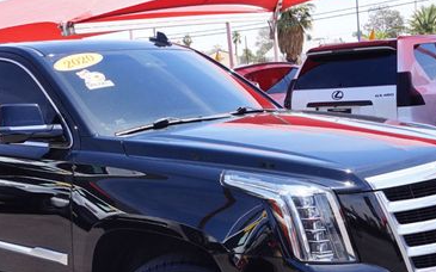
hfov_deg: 34.3
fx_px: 701
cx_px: 148
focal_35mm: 59
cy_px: 223
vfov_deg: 21.7
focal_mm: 22
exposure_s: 1/80
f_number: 9
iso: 100
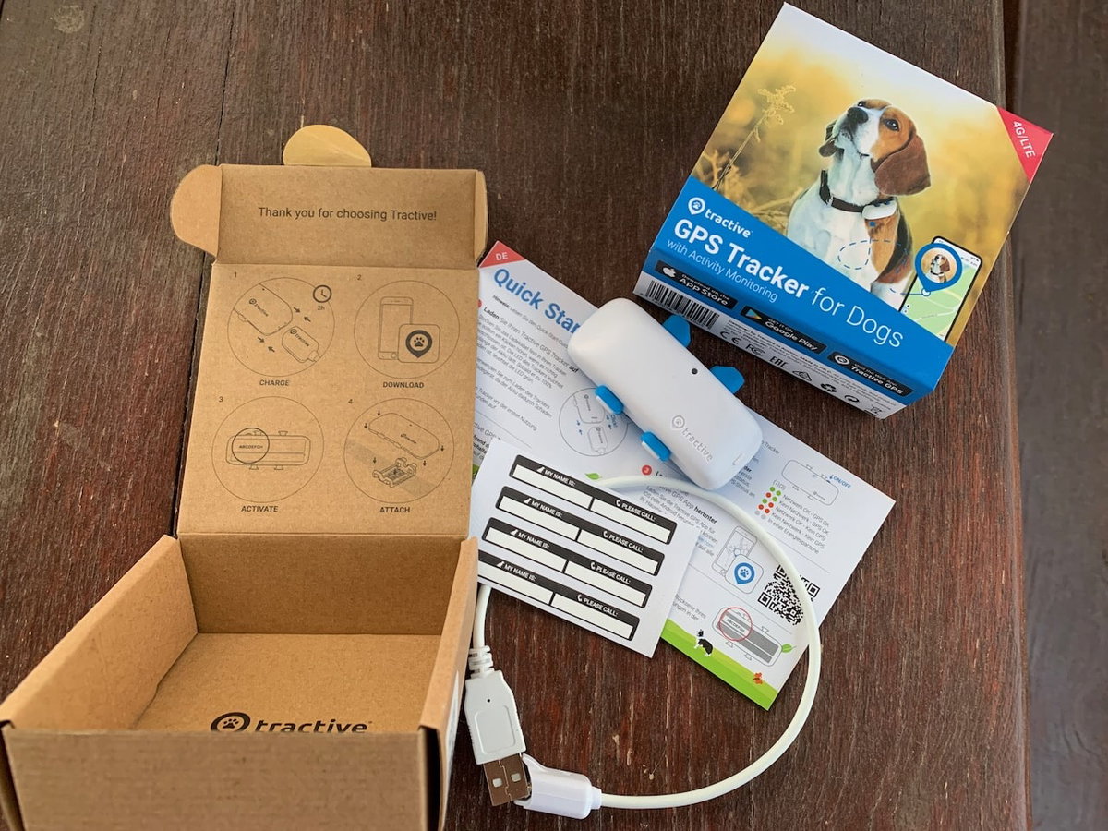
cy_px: 416
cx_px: 554
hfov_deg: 67.3
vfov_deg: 53.1
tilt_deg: -79.8
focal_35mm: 26
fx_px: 832
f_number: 1.8
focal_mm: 4.25
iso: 125
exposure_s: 1/60
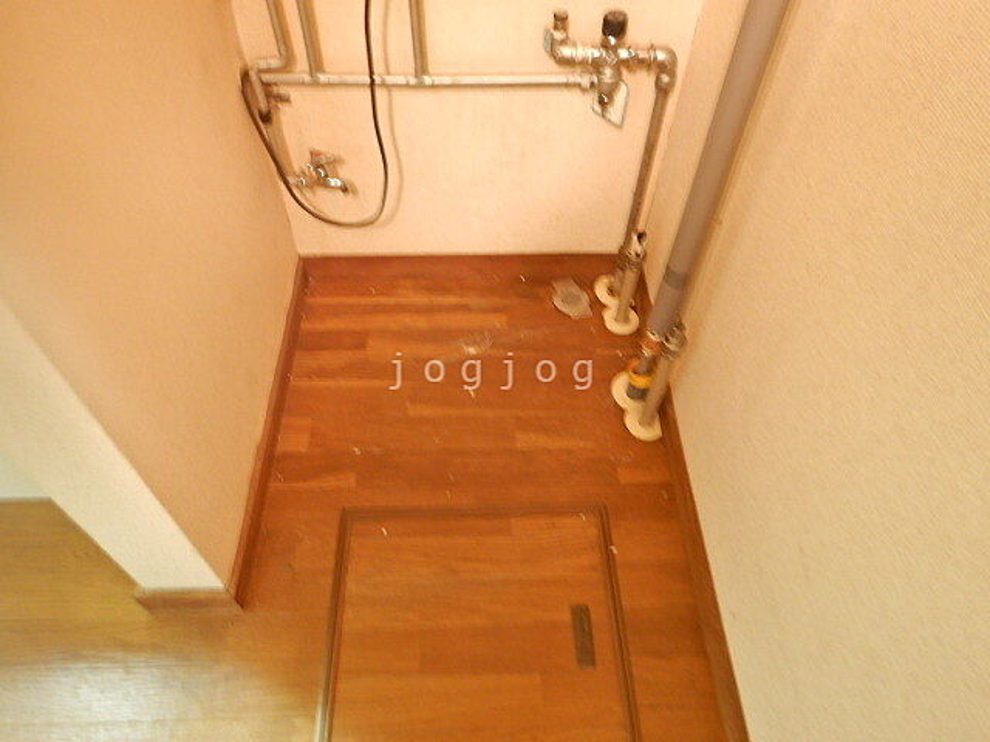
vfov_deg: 56.8
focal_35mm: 24
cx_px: 495
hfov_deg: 71.6
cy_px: 371
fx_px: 686
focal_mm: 4.3
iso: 200
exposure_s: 1
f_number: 2.8
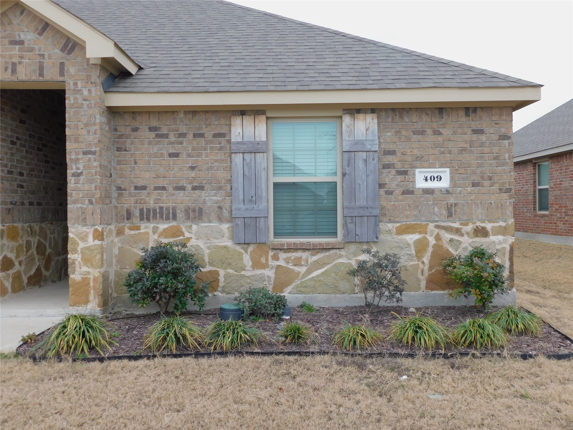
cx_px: 286
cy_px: 215
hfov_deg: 60.0
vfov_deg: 46.8
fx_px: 497
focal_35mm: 30
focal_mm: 5.3
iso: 125
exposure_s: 1/320
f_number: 3.2
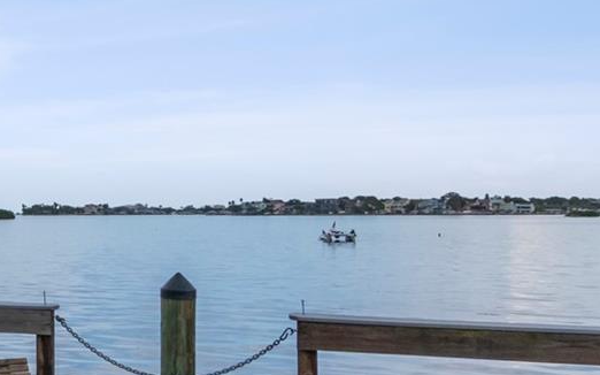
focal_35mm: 52
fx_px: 843
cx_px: -189
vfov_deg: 25.0
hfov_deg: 30.5
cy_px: 222
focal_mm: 11
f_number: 7.1
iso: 800
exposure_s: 1/4000
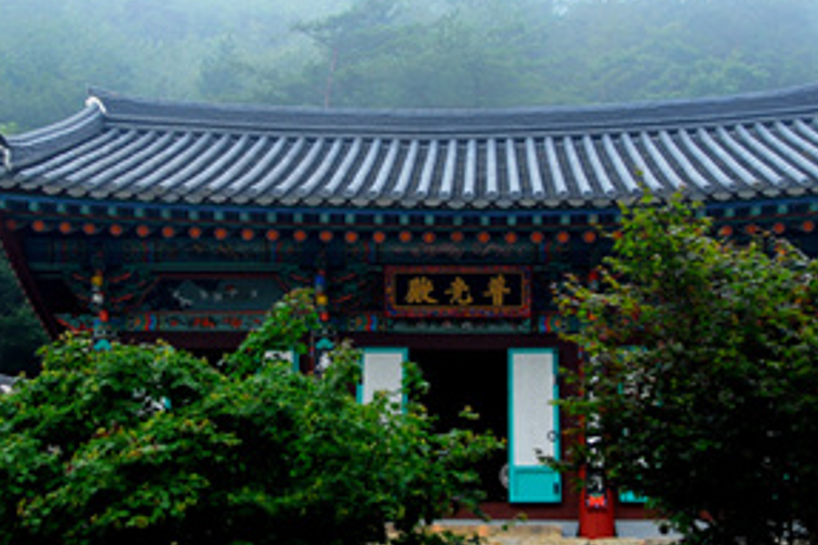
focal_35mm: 76
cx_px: 399
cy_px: 251
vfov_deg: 18.0
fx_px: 1723
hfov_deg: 26.7
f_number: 5
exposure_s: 1/50
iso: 100
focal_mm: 29
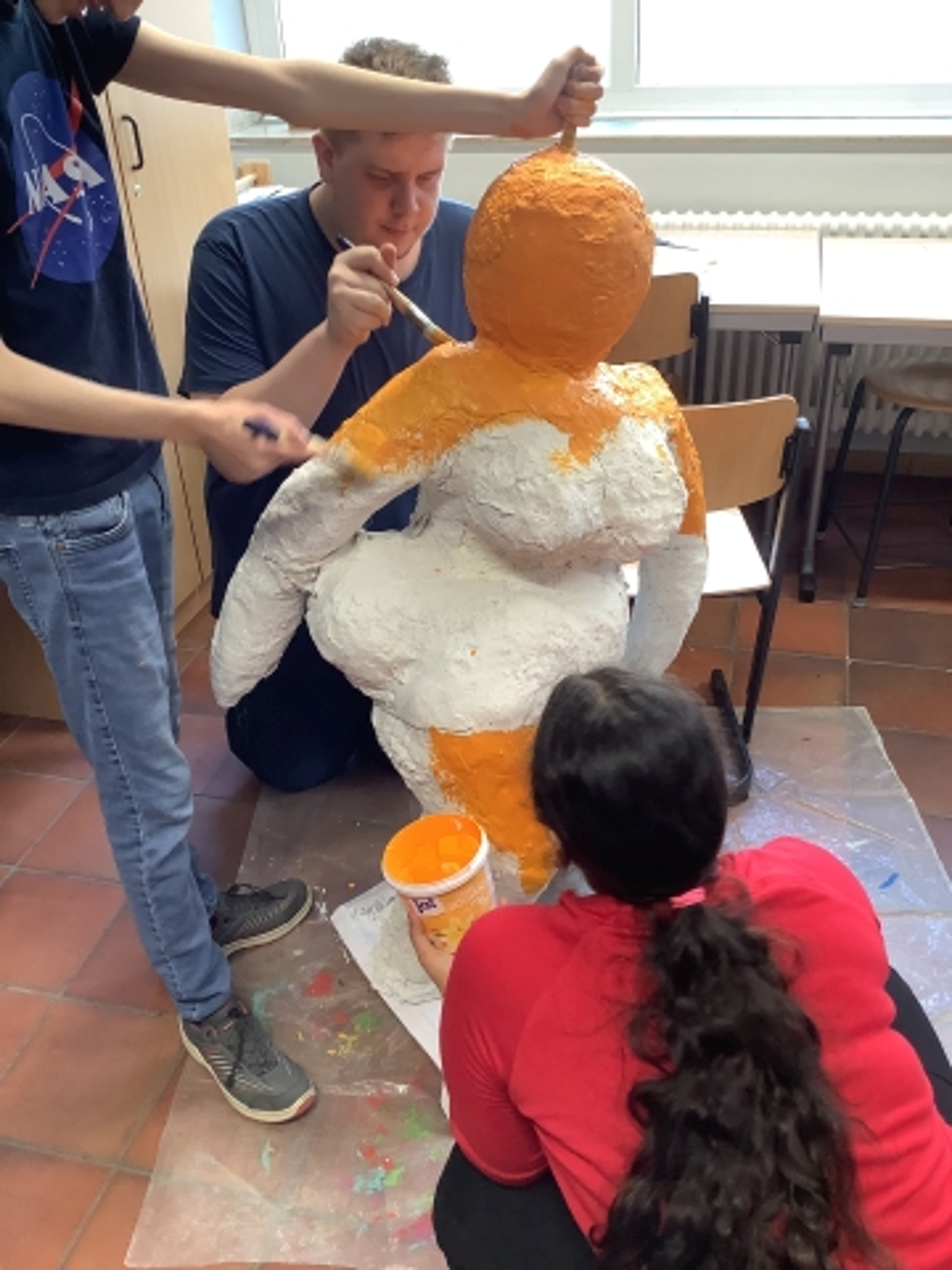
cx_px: 476
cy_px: 635
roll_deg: +3.7
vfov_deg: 58.4
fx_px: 1137
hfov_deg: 45.4
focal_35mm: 31
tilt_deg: -31.9
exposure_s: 1/50
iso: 100
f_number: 2.4
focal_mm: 3.3
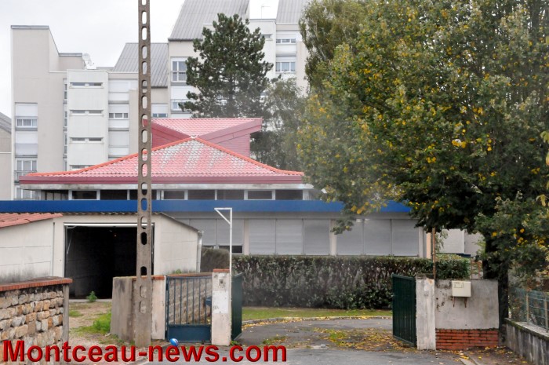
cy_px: 182
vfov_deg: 18.9
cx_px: 274
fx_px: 1097
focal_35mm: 72
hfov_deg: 28.1
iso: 3200
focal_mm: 48
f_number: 18
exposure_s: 1/250
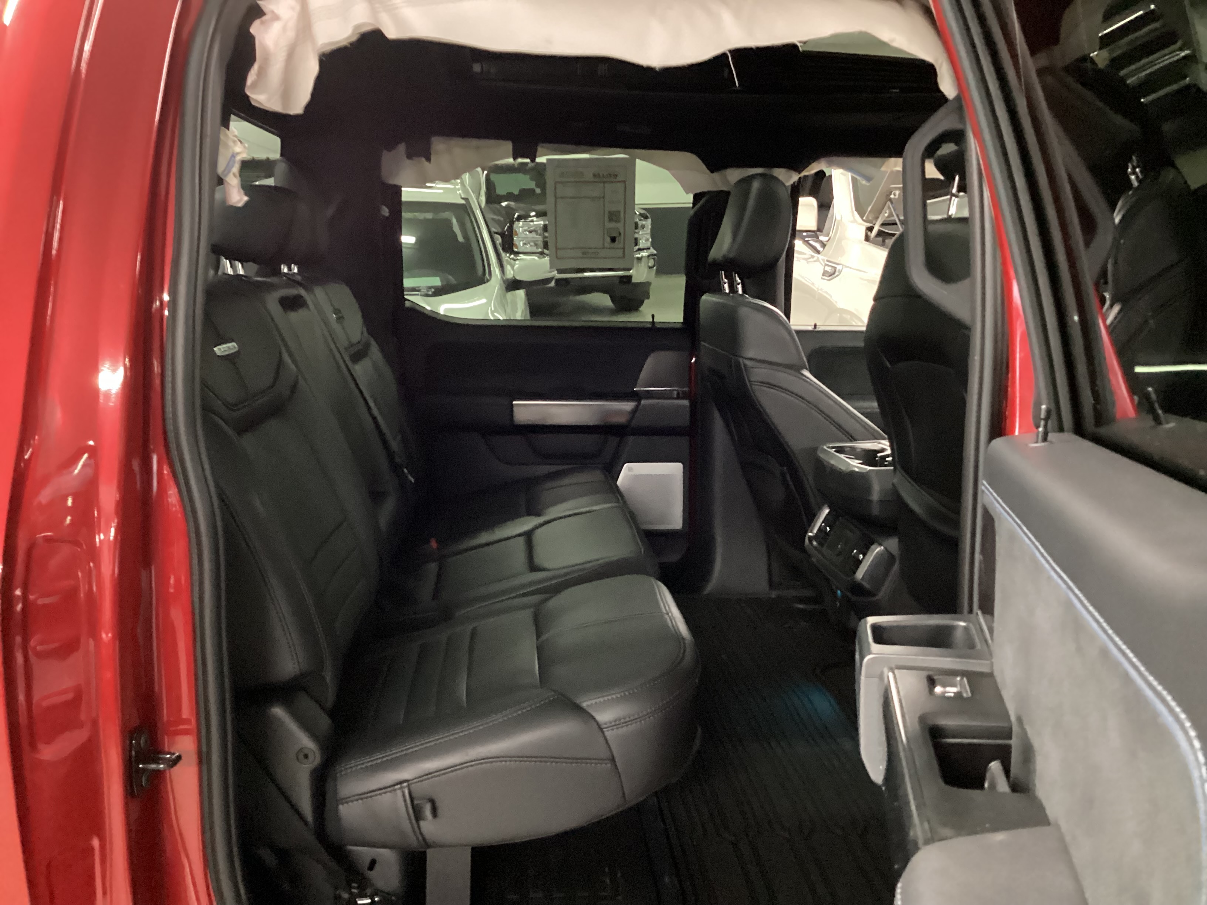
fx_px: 1081
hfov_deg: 58.4
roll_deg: +1.0
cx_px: 604
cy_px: 452
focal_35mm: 31
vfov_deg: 45.4
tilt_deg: -16.0
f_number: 2.4
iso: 640
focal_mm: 3.3
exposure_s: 1/17
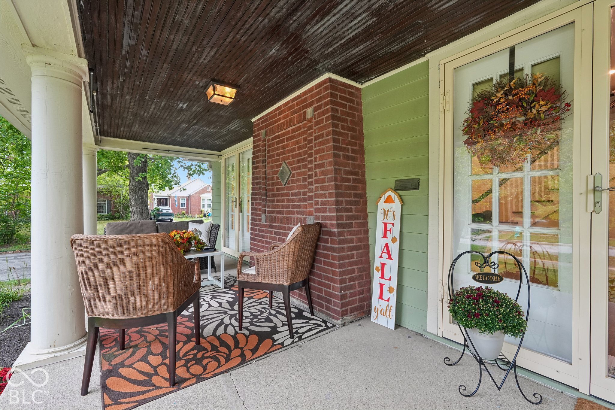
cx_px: 308
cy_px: 205
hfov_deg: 96.7
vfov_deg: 73.7
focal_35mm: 16
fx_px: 273
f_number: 8
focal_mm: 16
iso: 1250
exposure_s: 1/30
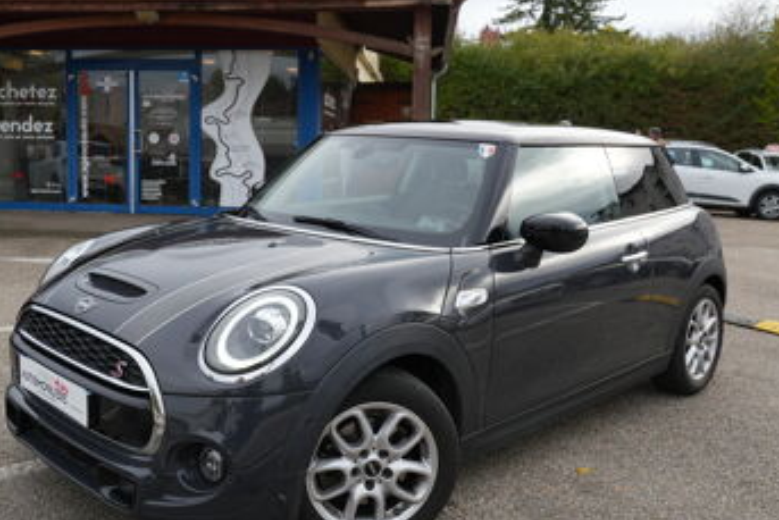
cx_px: 323
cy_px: 232
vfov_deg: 37.2
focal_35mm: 36
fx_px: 773
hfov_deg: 53.2
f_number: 3.5
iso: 100
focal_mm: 17
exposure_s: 1/320
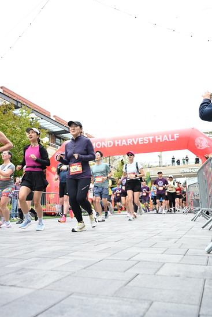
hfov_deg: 42.3
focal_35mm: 31
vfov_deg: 60.3
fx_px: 274
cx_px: 106
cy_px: 158
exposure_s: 1/640
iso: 2000
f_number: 4
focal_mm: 31
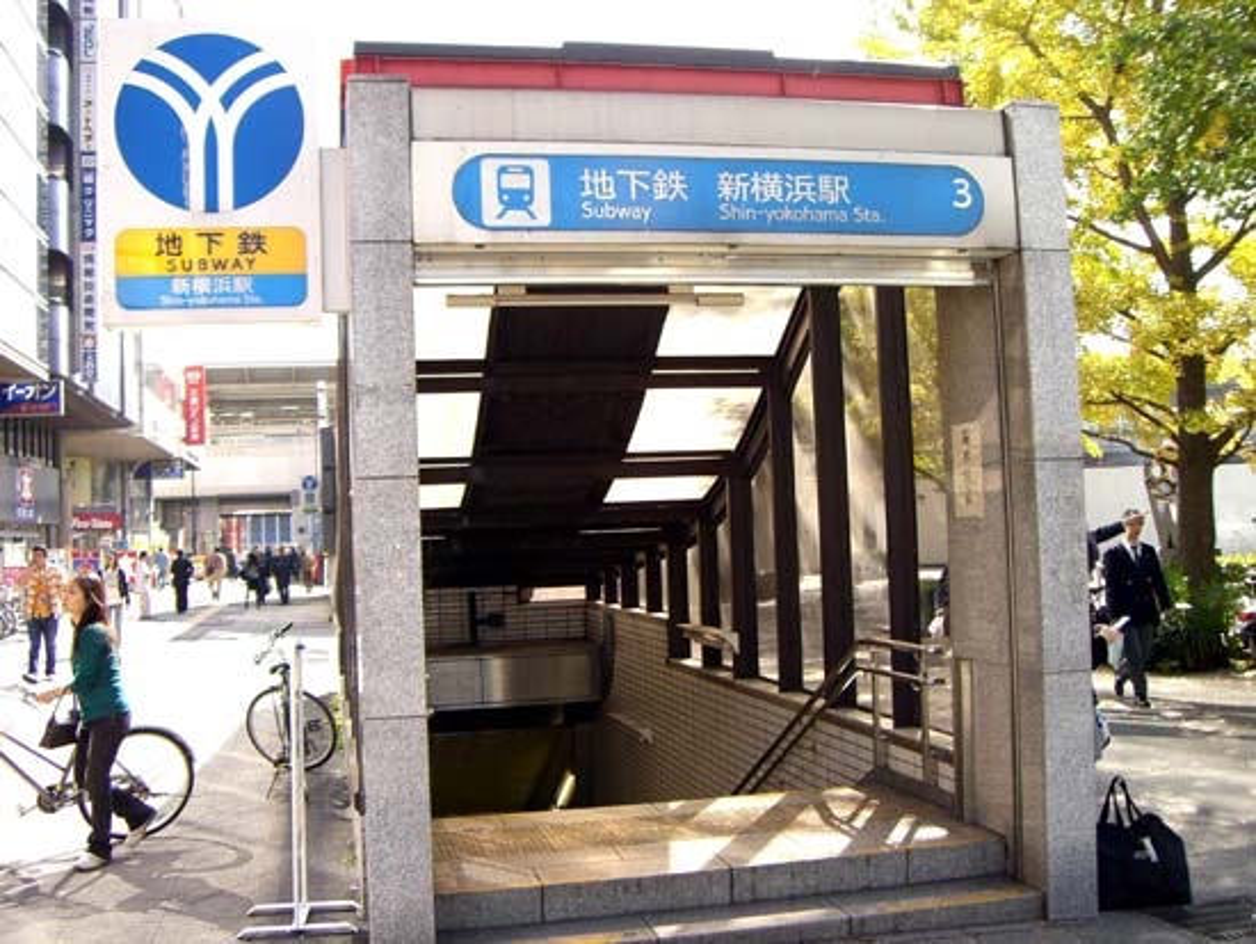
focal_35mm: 38
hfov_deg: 49.0
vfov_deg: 37.7
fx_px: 1379
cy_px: 472
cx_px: 628
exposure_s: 1/200
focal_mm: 6.2
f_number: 2.7
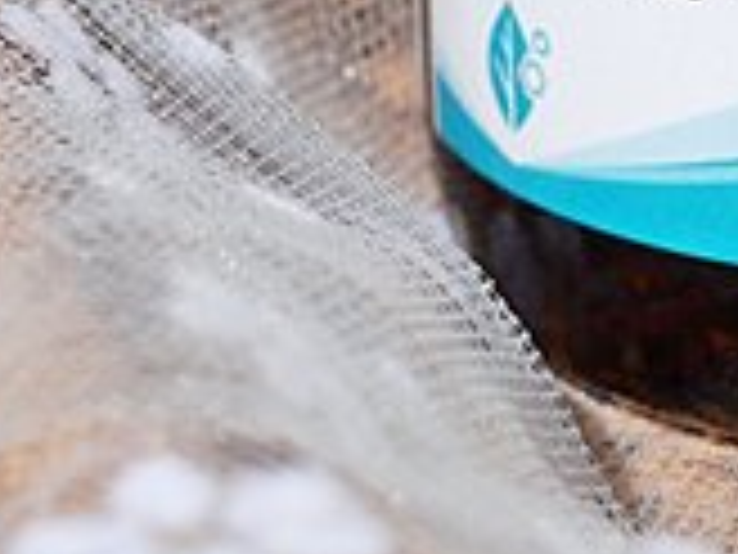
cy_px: -750
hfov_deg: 6.4
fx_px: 6502
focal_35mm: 305
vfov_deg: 4.8
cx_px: 958
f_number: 5
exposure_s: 1/2500
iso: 200
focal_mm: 25
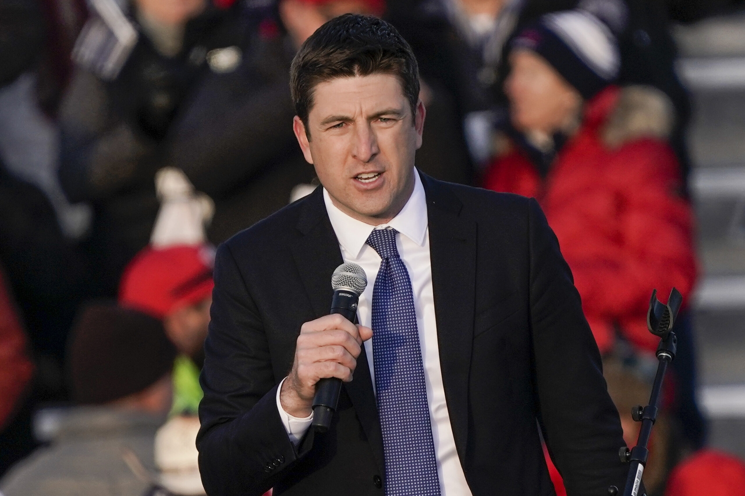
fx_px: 12414
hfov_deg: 3.4
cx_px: 372
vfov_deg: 2.3
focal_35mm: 600
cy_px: 248
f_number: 6.3
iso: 500
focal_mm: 600
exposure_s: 1/1000
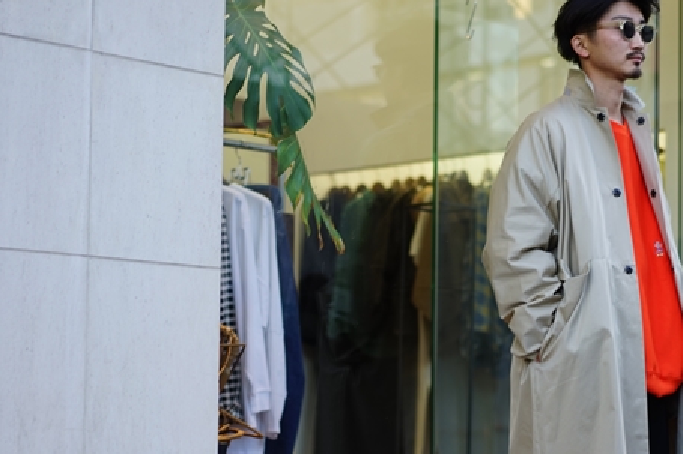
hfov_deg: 21.0
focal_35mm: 97
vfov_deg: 14.0
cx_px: 432
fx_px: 1839
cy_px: 321
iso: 100
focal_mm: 55
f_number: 2
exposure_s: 1/160
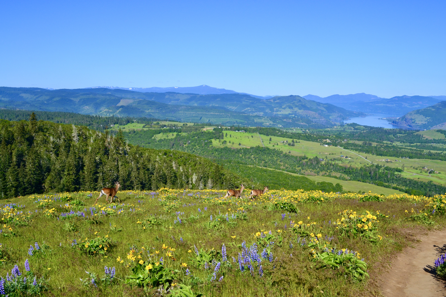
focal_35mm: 33
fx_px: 409
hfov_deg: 57.2
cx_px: 223
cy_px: 148
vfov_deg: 40.0
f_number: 11
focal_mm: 22
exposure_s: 1/400
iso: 400
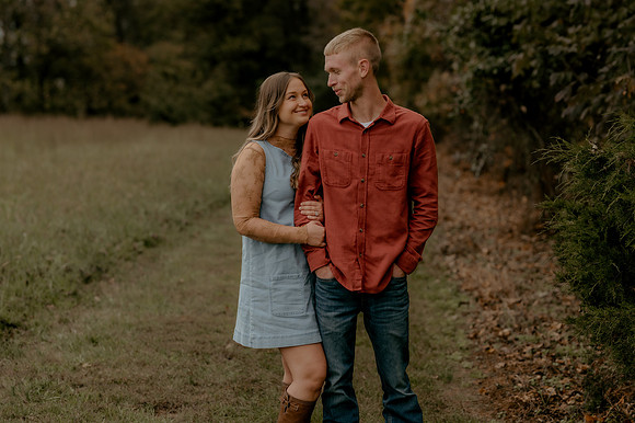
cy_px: 212
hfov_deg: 23.9
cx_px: 318
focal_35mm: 85
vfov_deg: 16.1
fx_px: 1498
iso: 125
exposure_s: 1/640
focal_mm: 85
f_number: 2.8
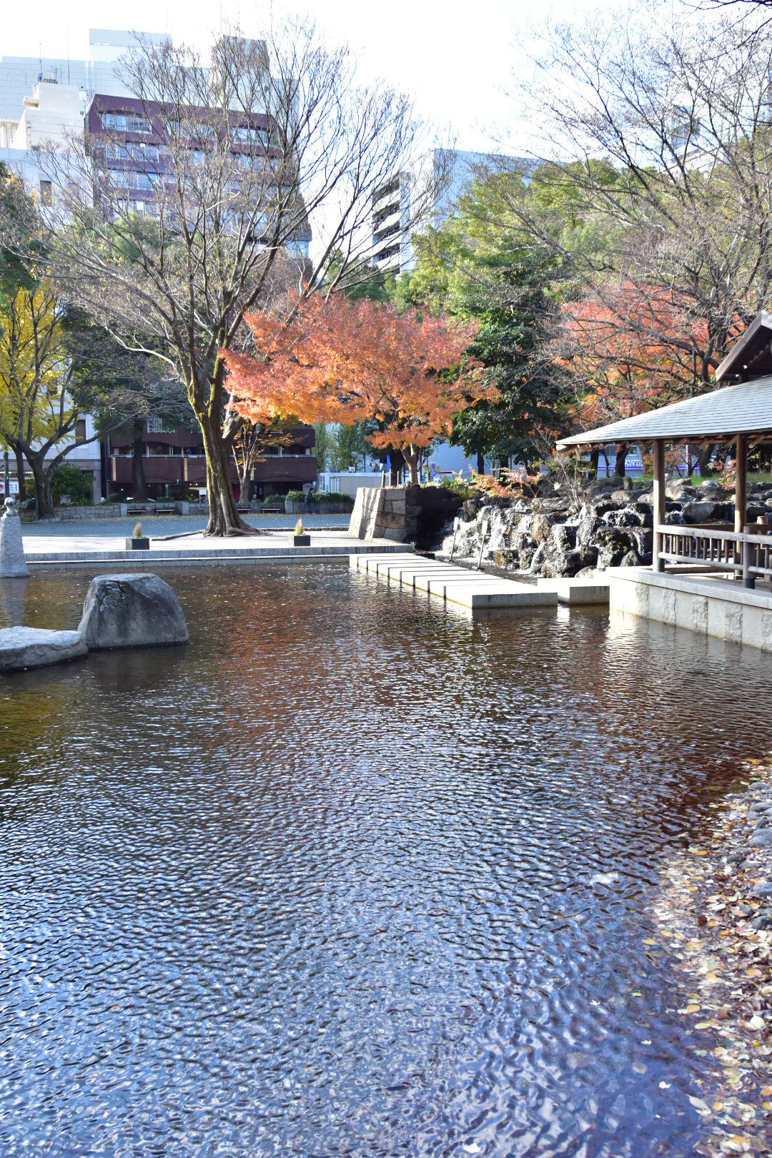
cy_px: 579
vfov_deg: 53.1
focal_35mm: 36
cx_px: 386
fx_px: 1158
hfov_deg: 36.9
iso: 500
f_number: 5
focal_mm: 24
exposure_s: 1/320
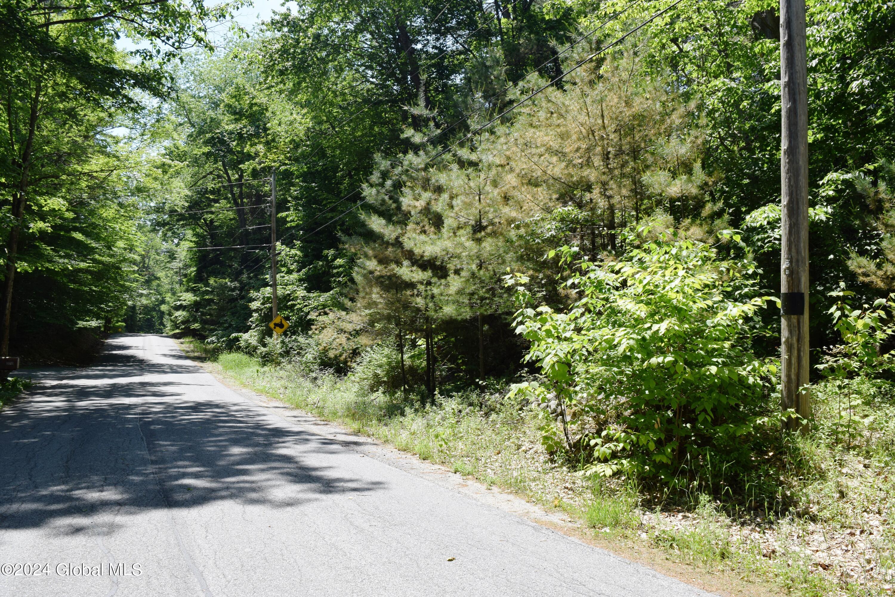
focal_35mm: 27
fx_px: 671
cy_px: 298
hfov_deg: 67.4
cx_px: 448
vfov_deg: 47.9
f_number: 8
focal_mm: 18
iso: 200
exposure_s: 1/320
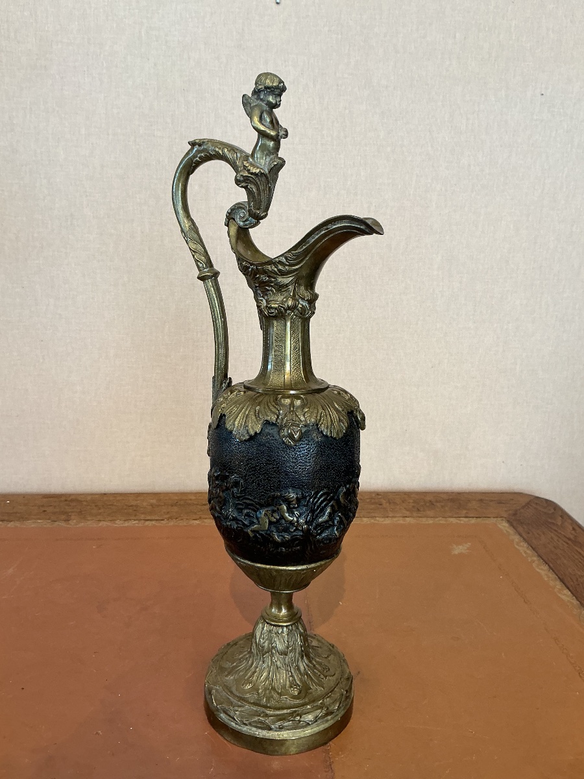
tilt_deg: -13.2
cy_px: 390
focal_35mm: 29
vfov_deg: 61.7
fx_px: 652
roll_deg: -1.3
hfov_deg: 48.2
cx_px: 292
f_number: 1.8
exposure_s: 1/60
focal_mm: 3
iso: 50
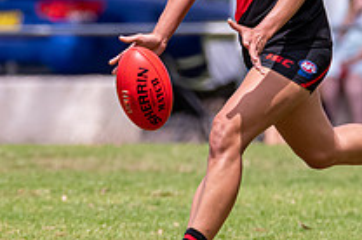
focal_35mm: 1245
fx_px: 12500
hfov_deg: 1.7
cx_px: 222
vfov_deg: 1.1
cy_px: 18
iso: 800
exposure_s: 1/4000
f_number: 6.3
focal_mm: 360
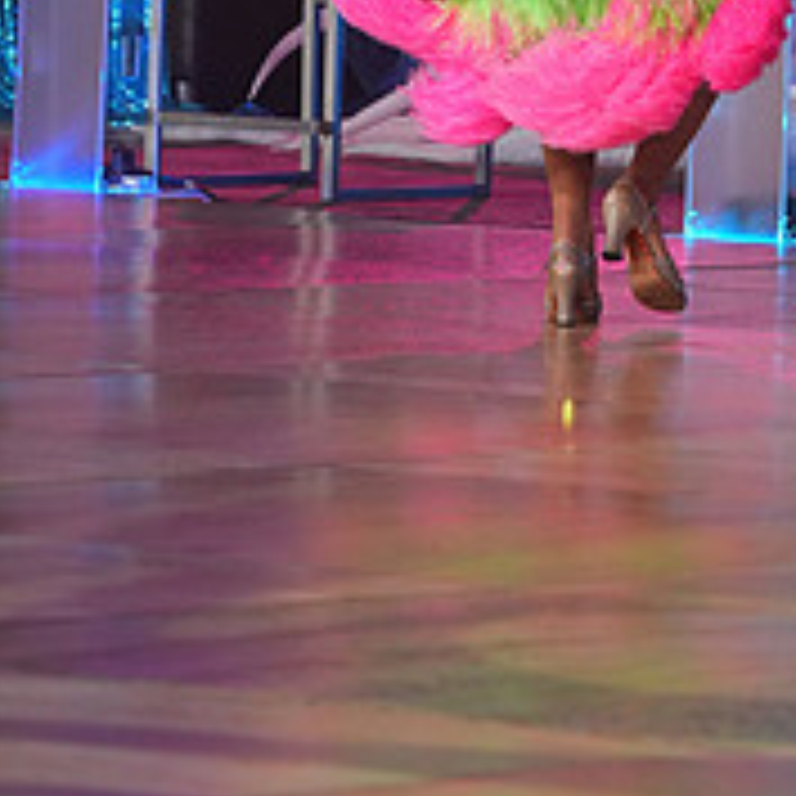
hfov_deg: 4.5
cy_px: -436
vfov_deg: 4.5
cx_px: -29
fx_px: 10172
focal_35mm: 391
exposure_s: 1/400
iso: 1250
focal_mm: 140
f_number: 4
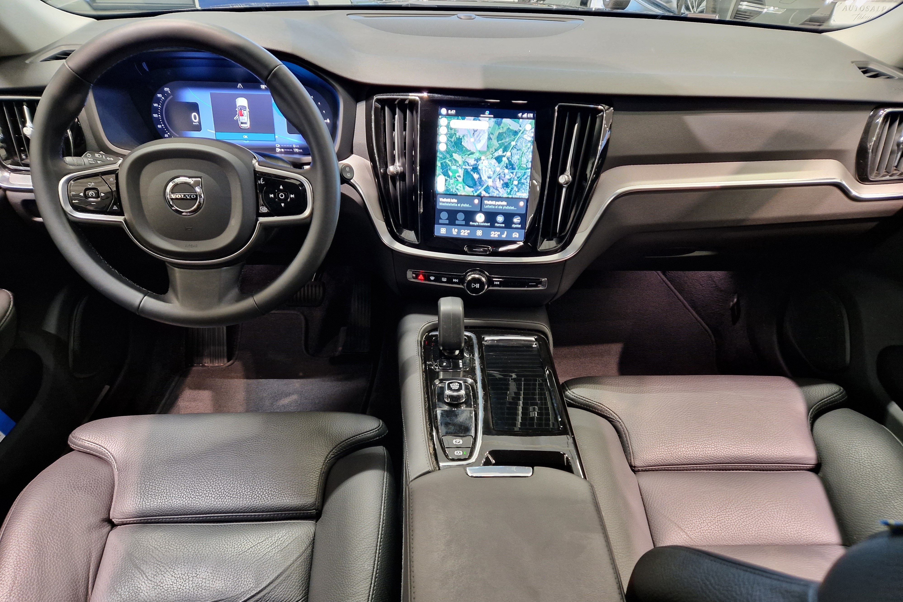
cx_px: 453
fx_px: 602
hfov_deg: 73.7
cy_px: 339
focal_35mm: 24
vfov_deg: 53.0
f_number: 1.8
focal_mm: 5.4
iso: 250
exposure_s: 1/33
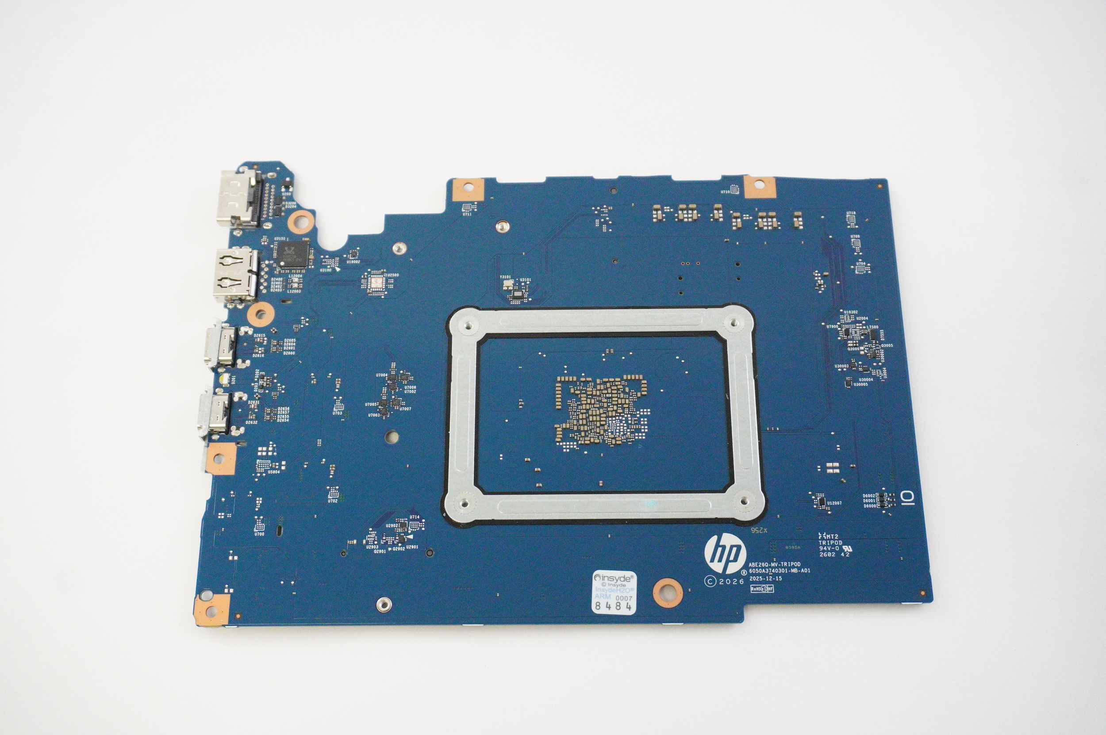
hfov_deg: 48.0
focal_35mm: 40
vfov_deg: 33.0
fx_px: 1243
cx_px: 553
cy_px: 368
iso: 6400
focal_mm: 27
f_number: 5.6
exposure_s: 1/320
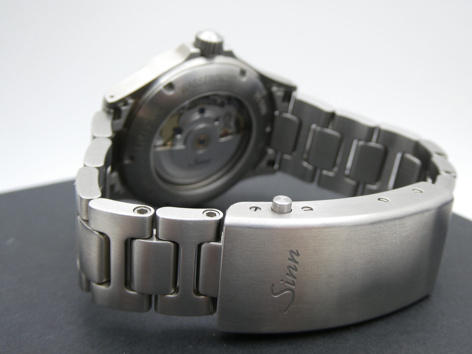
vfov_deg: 30.9
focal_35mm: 47
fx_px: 641
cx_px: 236
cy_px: 177
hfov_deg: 40.4
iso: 80
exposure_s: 1/80
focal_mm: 8.4
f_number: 4
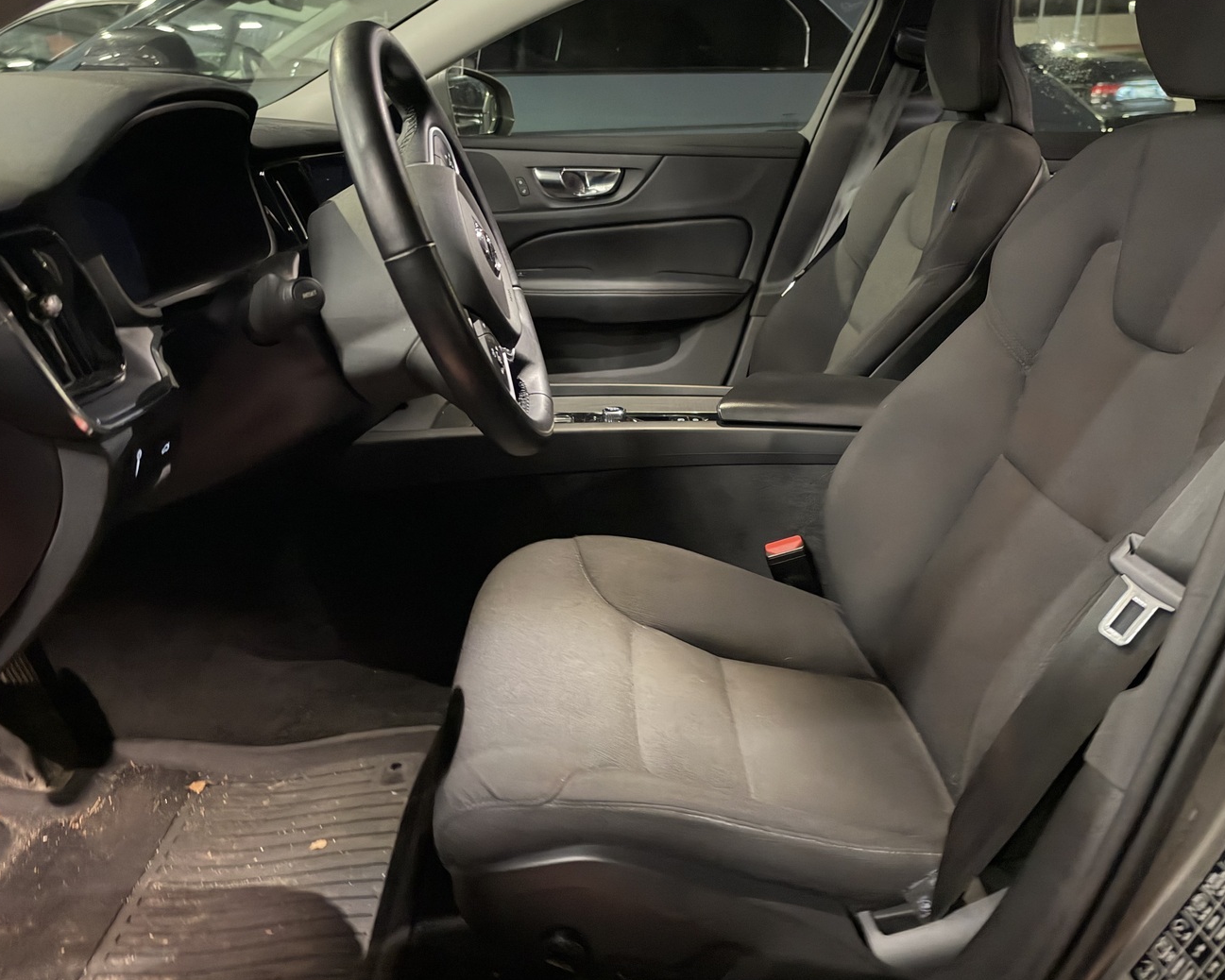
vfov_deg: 54.9
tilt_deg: -23.5
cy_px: 481
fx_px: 943
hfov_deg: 66.0
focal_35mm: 26
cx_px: 608
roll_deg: +2.9
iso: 2000
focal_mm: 6.93
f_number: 1.48
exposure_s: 1/17
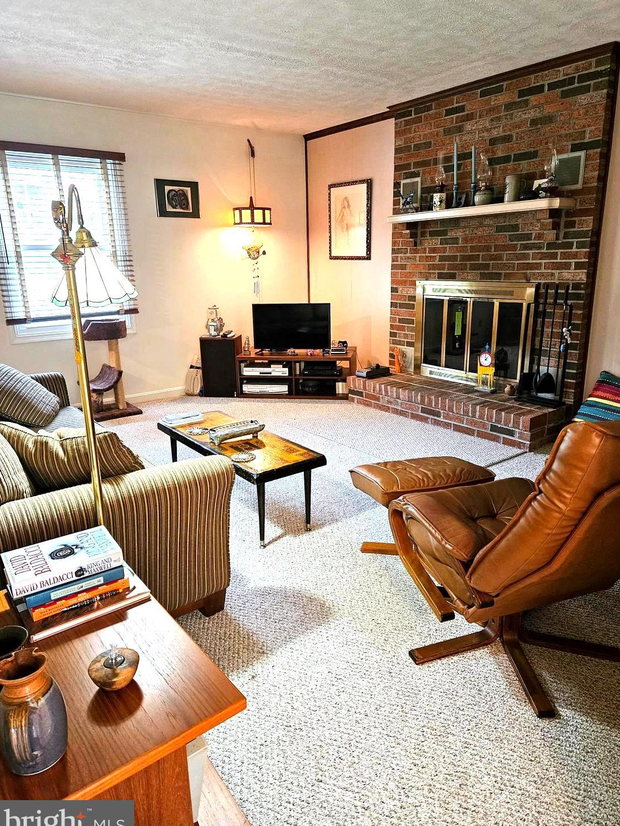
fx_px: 573
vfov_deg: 71.6
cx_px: 317
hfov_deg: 56.8
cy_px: 415
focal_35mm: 24
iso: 500
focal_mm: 5.4
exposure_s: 1/60
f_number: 1.8
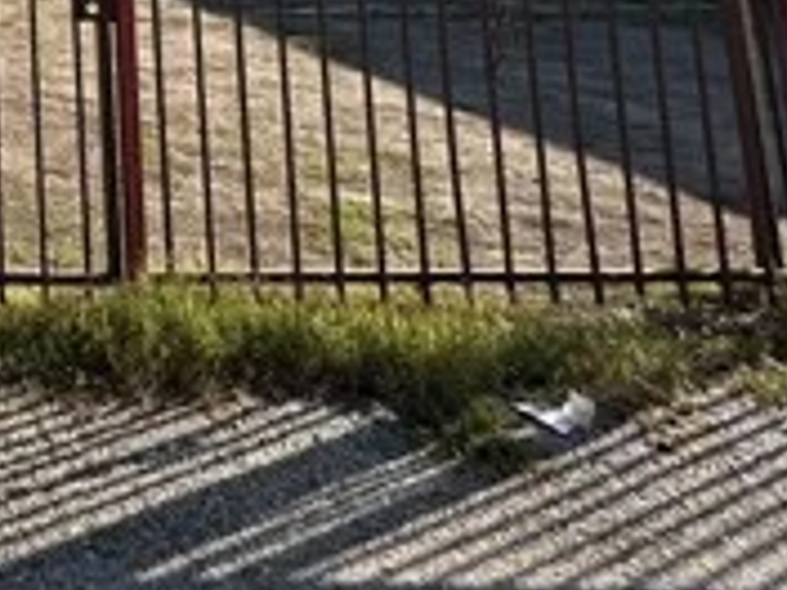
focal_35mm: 51
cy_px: -335
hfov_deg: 27.9
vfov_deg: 22.5
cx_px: -335
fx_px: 1159
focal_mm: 2.22
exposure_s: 1/1553
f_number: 2.2
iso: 40
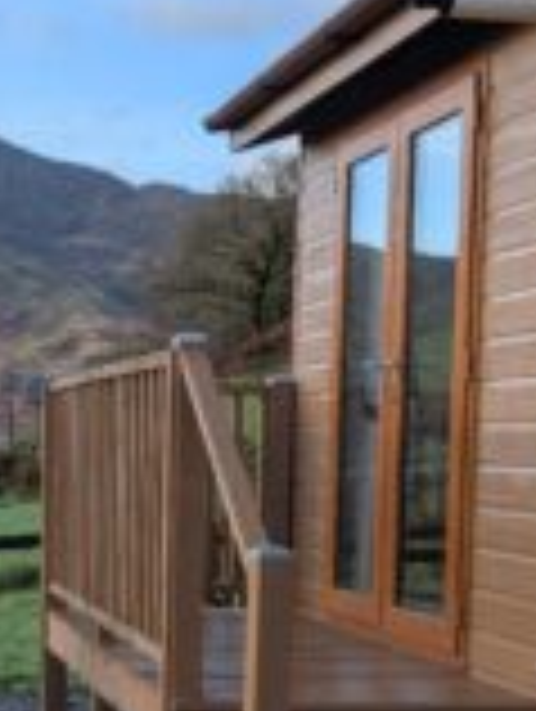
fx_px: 1585
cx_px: 0
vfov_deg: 25.0
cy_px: 522
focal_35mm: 77
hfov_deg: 18.7
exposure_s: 1/899
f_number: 1.73
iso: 41
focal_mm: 4.38
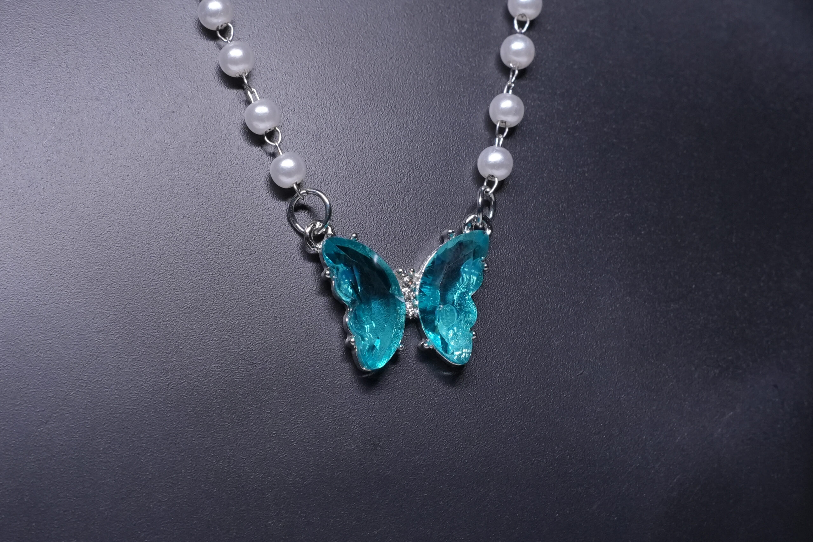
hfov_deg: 38.2
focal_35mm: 52
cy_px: 271
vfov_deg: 26.0
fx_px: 1174
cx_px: 406
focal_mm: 35
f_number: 8
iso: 1600
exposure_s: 1/160
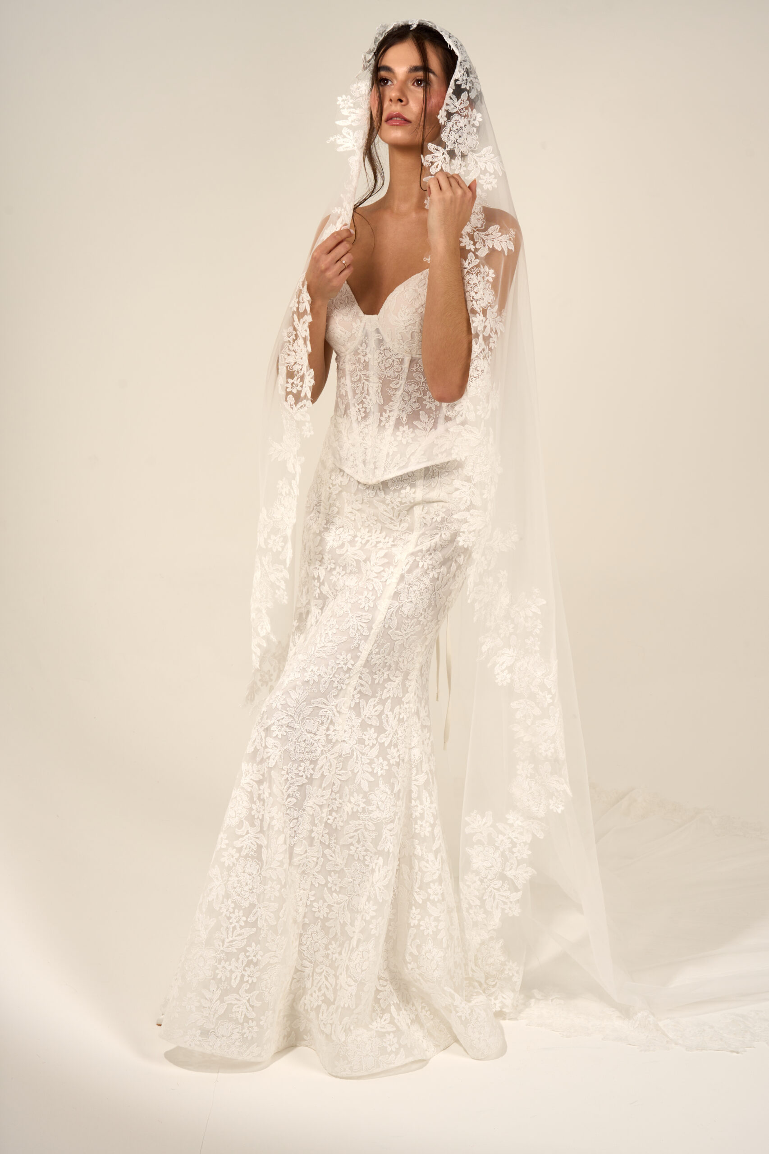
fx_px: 1731
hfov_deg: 25.1
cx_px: 384
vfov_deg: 36.9
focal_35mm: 54
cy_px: 577
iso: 100
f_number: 10
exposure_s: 1/200
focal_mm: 54
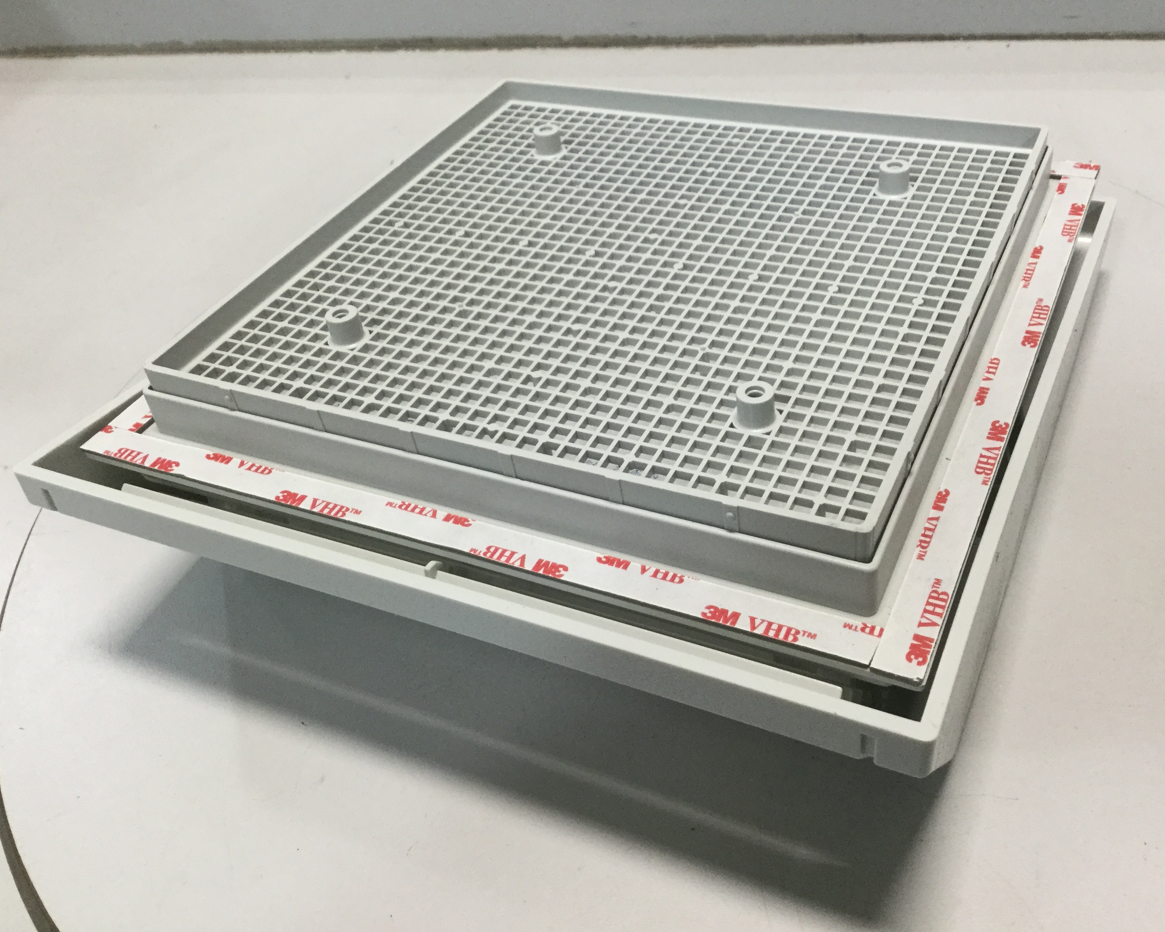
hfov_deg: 54.2
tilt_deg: -42.8
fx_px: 1138
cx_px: 613
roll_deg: +9.8
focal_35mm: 33
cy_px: 457
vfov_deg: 44.5
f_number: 2.4
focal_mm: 3.3
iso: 50
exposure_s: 1/30
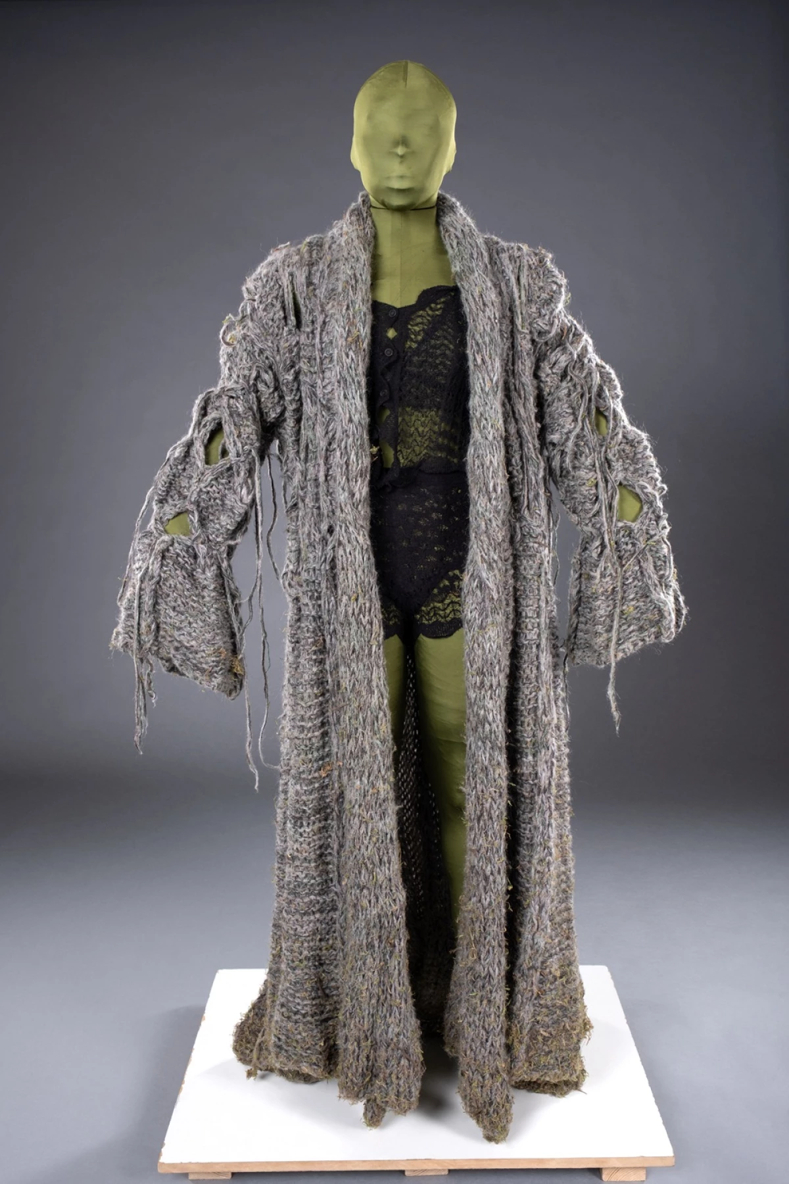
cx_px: 394
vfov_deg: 57.2
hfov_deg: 40.0
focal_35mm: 33
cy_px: 592
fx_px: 1085
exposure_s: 1/250
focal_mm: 22
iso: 250
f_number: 7.1
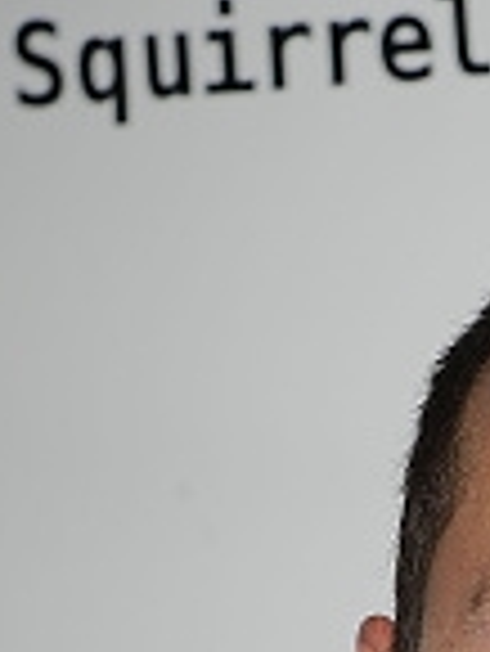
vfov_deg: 4.2
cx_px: 713
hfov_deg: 3.2
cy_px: 1250
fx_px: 8876
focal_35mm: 471
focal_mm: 120
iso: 400
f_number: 7.1
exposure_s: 1/200
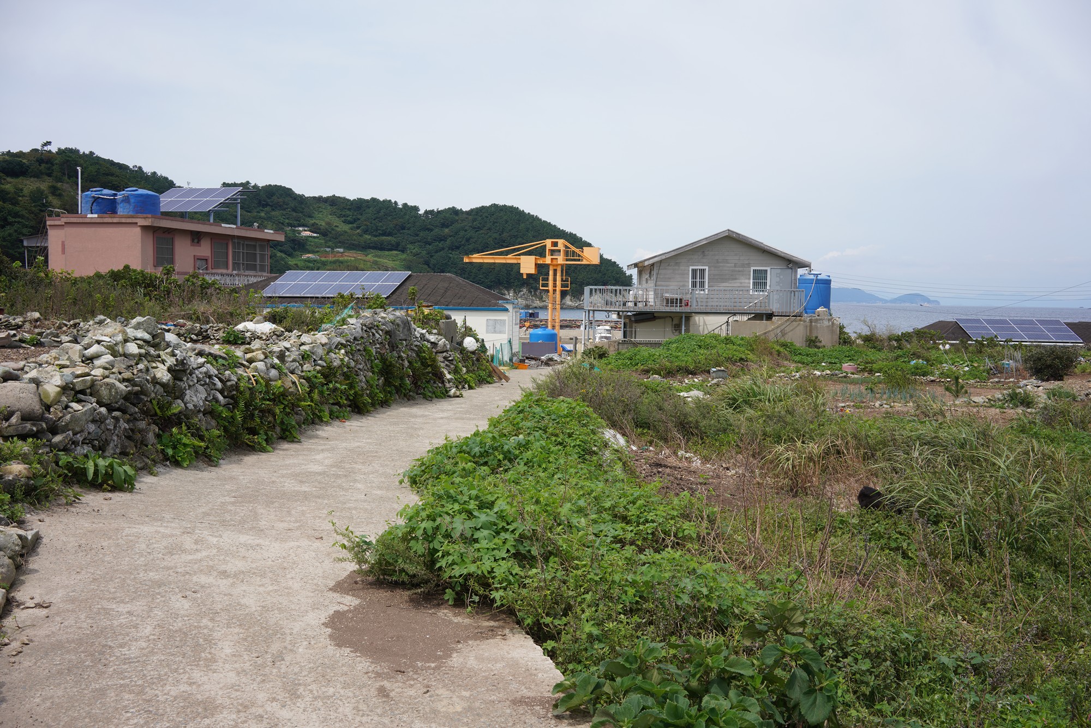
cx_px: 546
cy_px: 364
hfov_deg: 54.4
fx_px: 1061
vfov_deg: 37.9
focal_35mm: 35
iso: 100
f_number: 13
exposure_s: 1/100
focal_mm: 35
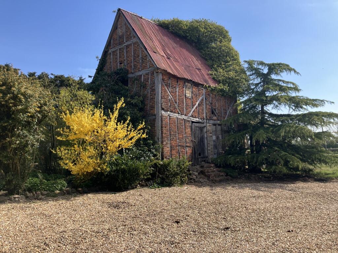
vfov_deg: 49.7
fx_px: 273
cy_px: 126
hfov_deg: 63.4
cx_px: 169
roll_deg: +1.9
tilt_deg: +6.9
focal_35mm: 28
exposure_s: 1/1143
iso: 32
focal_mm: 3.99
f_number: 1.8
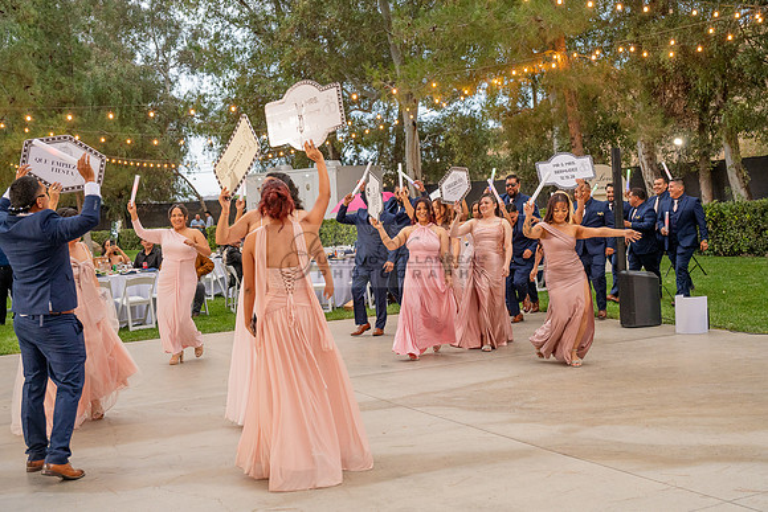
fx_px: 982
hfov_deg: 42.7
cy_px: 256
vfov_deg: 29.3
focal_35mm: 46
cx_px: 384
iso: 1600
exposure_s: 1/200
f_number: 4
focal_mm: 46
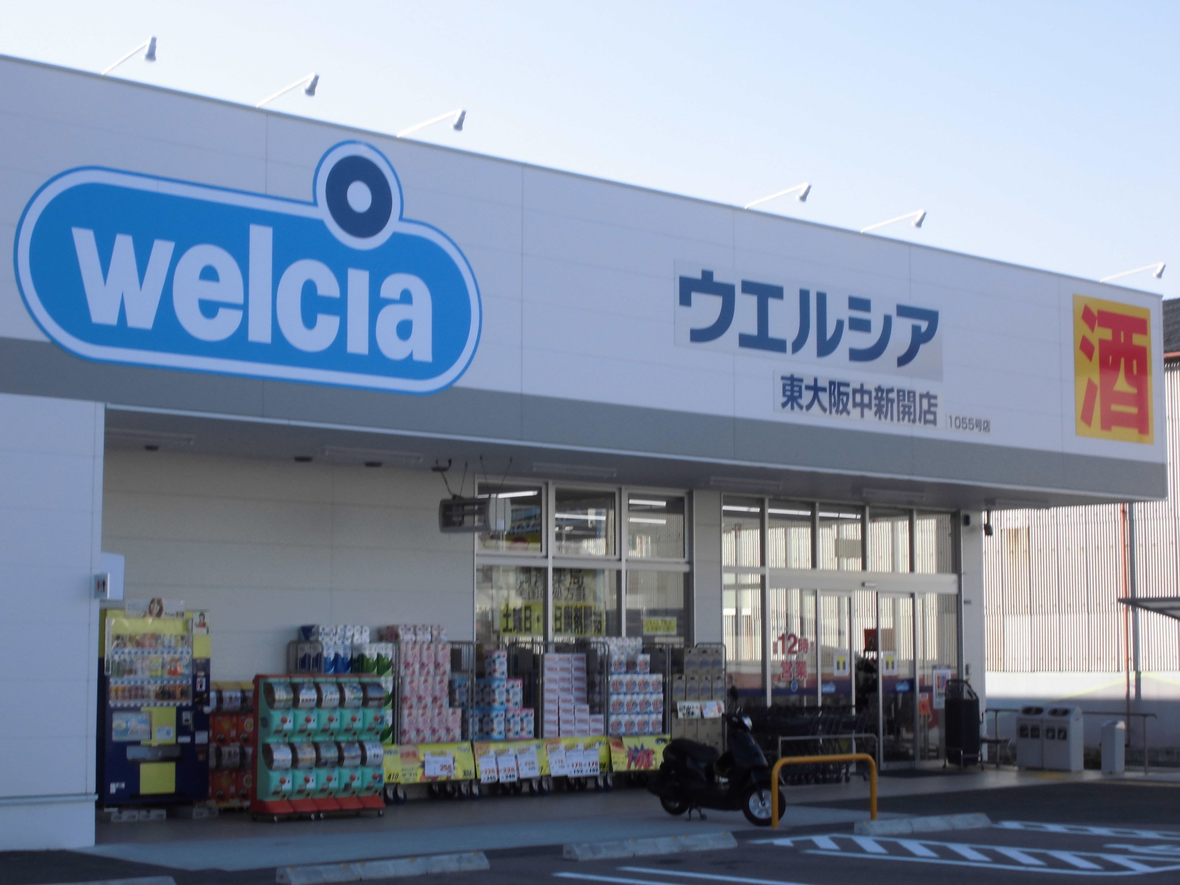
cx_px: 590
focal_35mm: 64
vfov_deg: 22.9
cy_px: 442
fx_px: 2182
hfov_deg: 30.3
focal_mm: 11.5
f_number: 5.6
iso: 100
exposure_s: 1/125
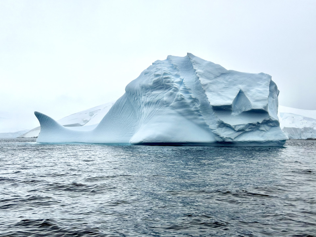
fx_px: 438
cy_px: 118
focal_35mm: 48
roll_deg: +0.4
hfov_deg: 39.7
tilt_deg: +3.7
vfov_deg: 30.3
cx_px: 158
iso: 80
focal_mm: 6.76
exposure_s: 1/7874
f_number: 1.78
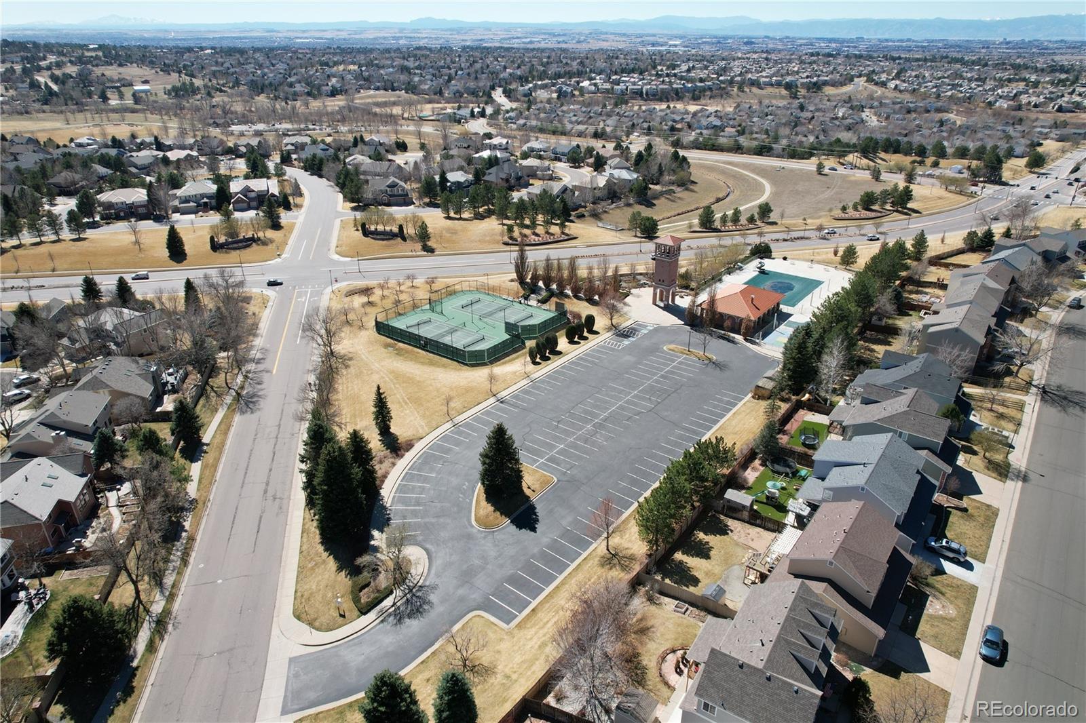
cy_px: 362
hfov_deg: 78.6
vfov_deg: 57.2
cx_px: 543
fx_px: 663
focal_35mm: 22
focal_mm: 8.38
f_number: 2.8
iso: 140
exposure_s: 1/2000
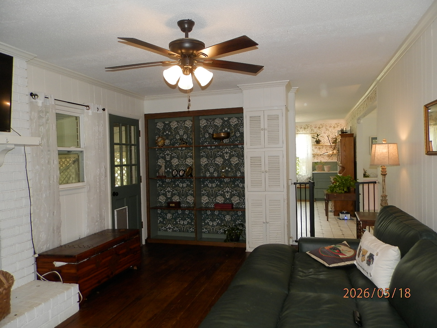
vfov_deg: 54.9
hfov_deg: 69.4
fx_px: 316
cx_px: 218
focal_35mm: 25
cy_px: 164
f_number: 3.1
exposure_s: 1/30
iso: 125
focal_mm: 4.5
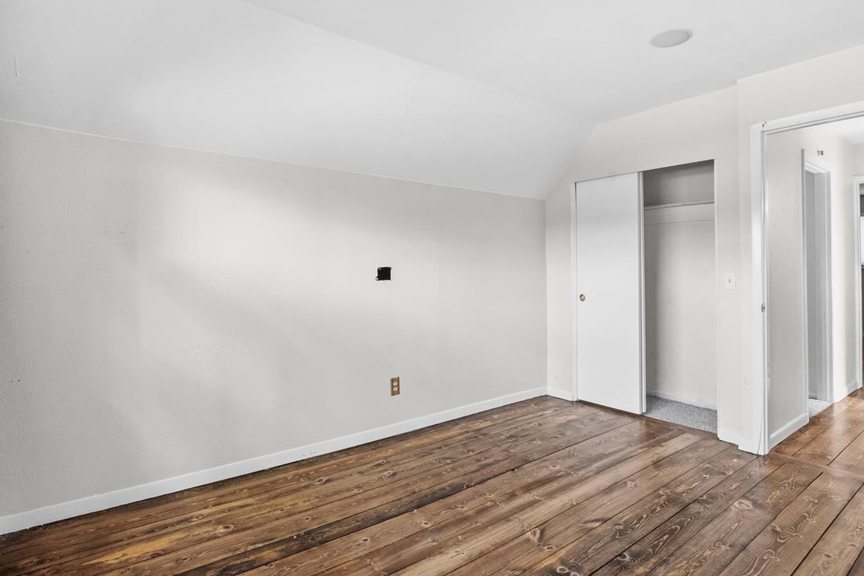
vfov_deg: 63.0
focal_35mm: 20
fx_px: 470
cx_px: 472
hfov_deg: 84.9
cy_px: 294
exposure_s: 1/3
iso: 3200
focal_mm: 16.5
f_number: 9
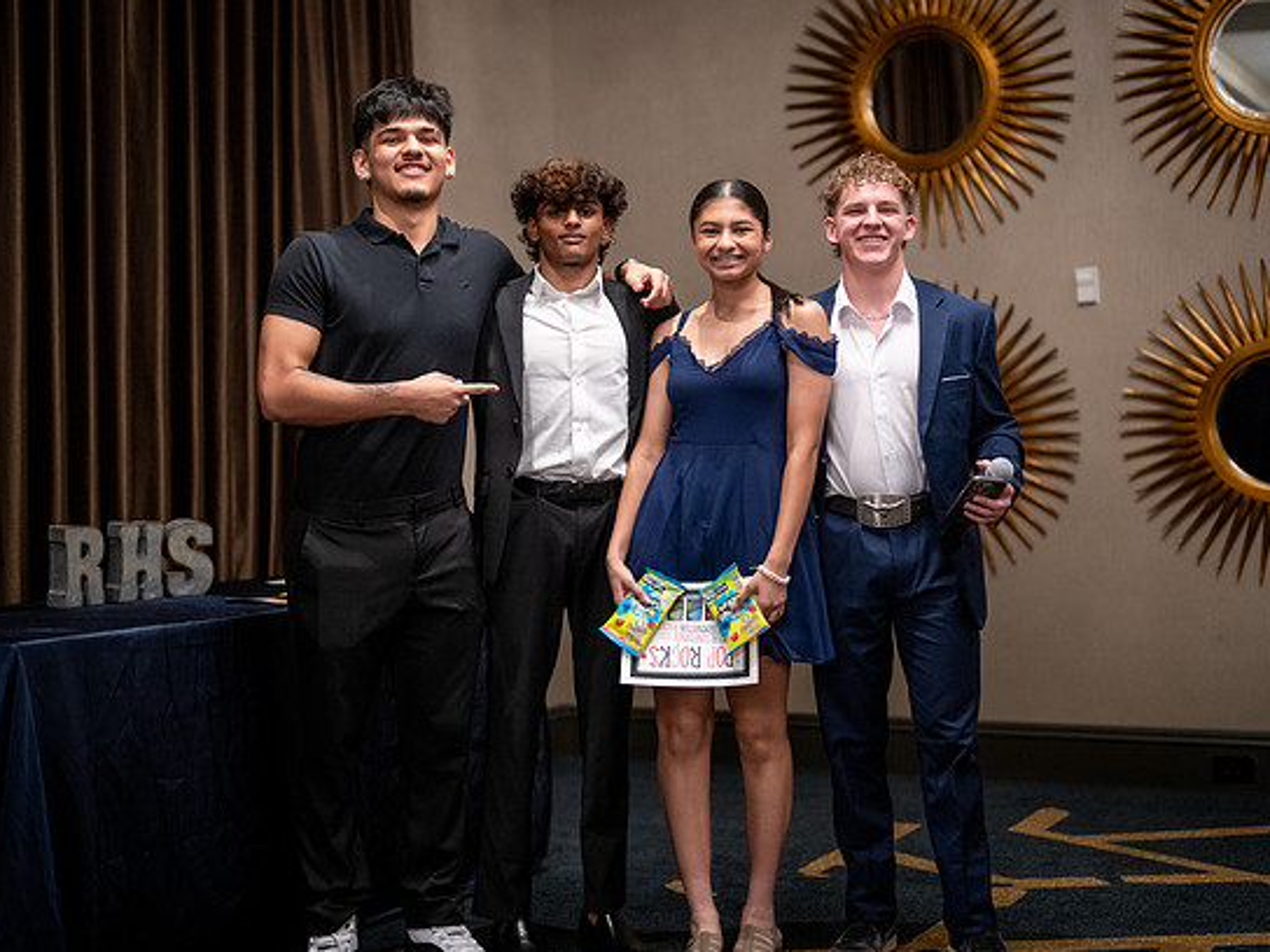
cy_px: 476
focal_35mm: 56
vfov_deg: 26.1
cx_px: 647
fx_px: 2055
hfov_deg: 34.3
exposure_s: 1/320
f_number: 1.2
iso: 1600
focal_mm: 50
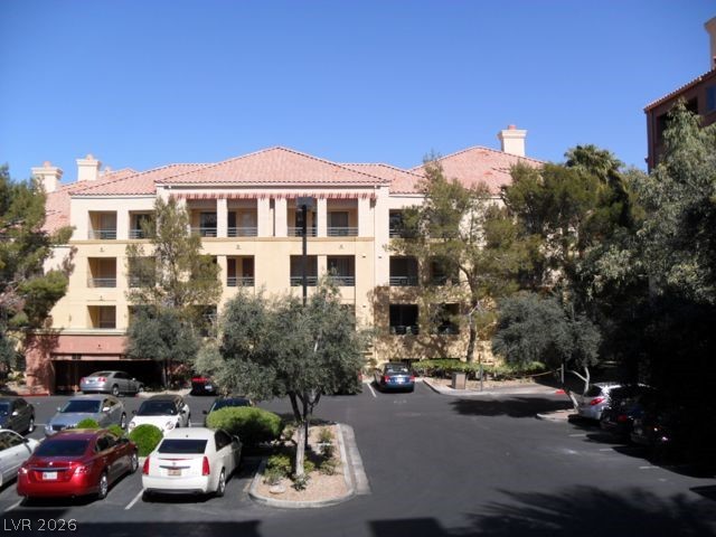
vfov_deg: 40.7
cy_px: 268
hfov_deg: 52.6
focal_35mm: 35
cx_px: 358
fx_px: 724
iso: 80
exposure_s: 1/250
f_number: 7.6
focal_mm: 6.3
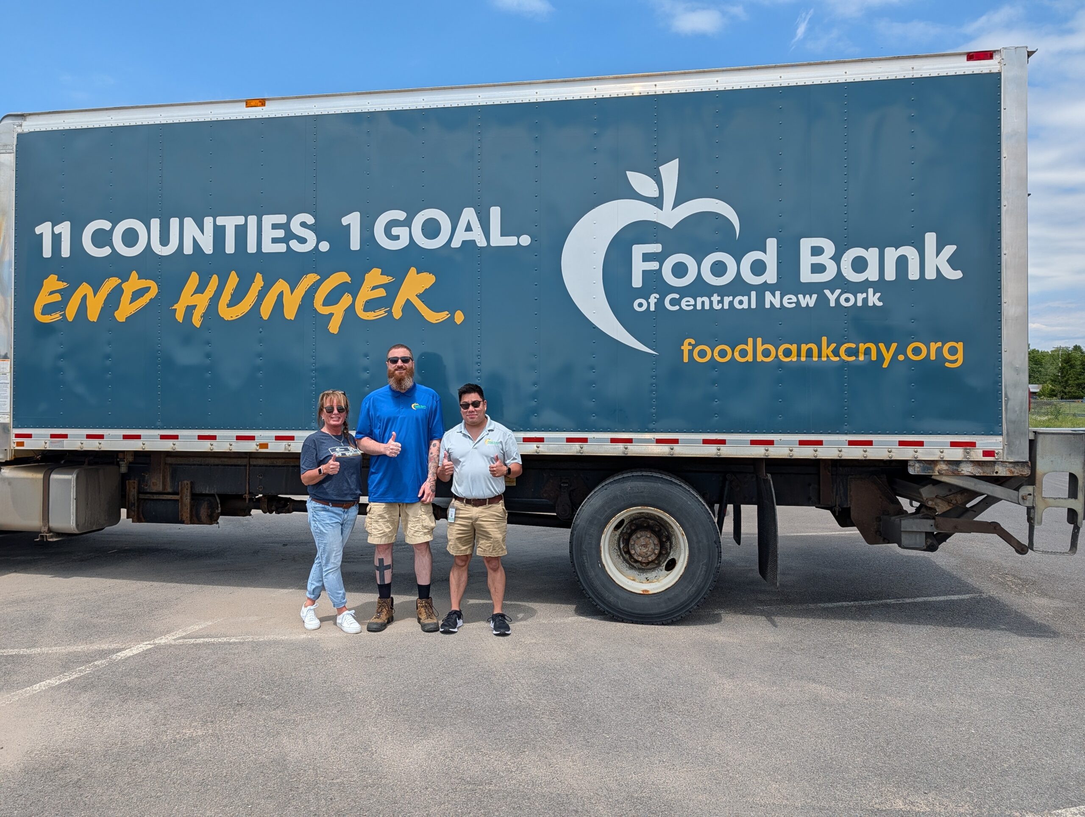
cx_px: 542
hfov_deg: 71.5
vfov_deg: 56.9
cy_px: 408
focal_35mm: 24
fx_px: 753
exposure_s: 1/15873
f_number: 1.68
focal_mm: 6.9
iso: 20
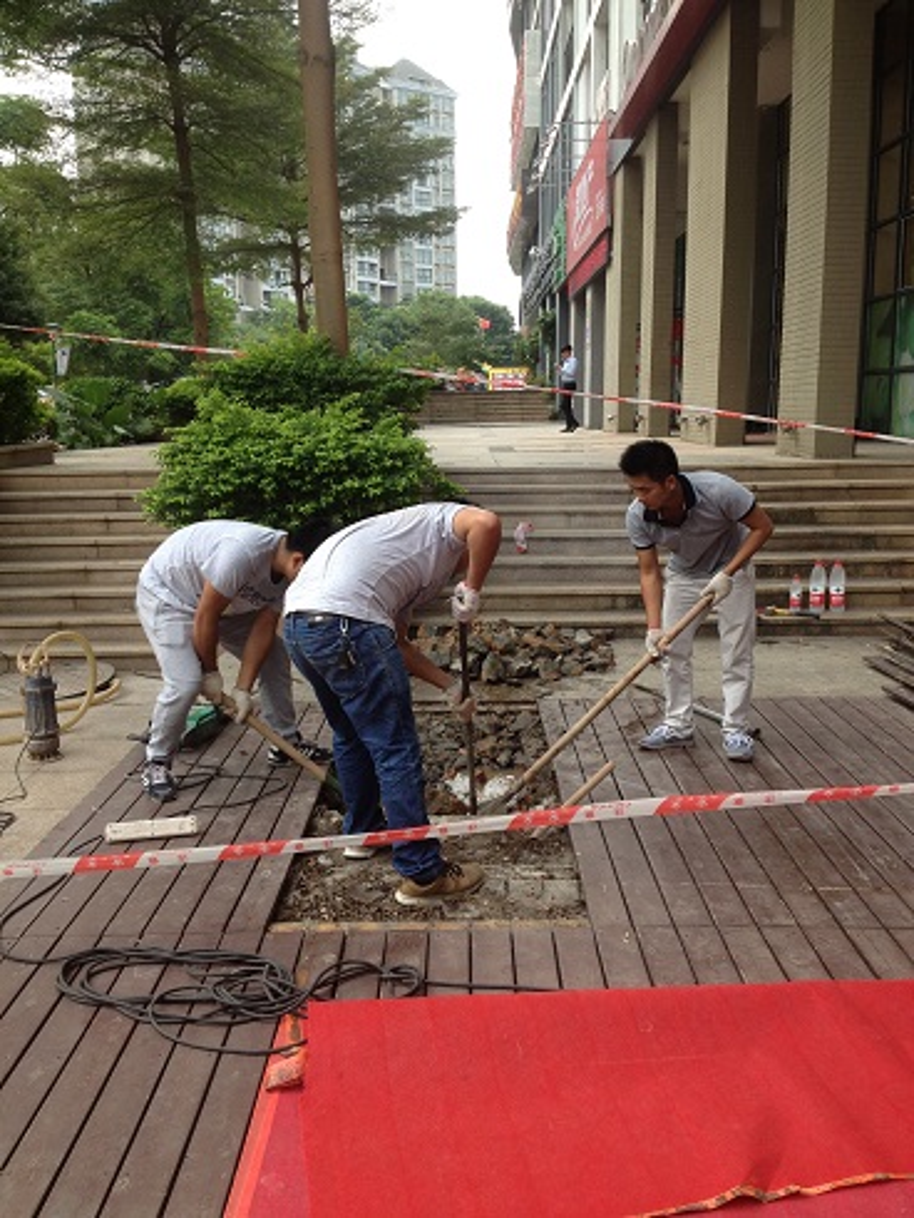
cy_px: 609
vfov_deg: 52.6
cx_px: 457
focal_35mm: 35
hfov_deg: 40.7
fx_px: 1231
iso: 50
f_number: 2.4
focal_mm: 4.28
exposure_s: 1/370
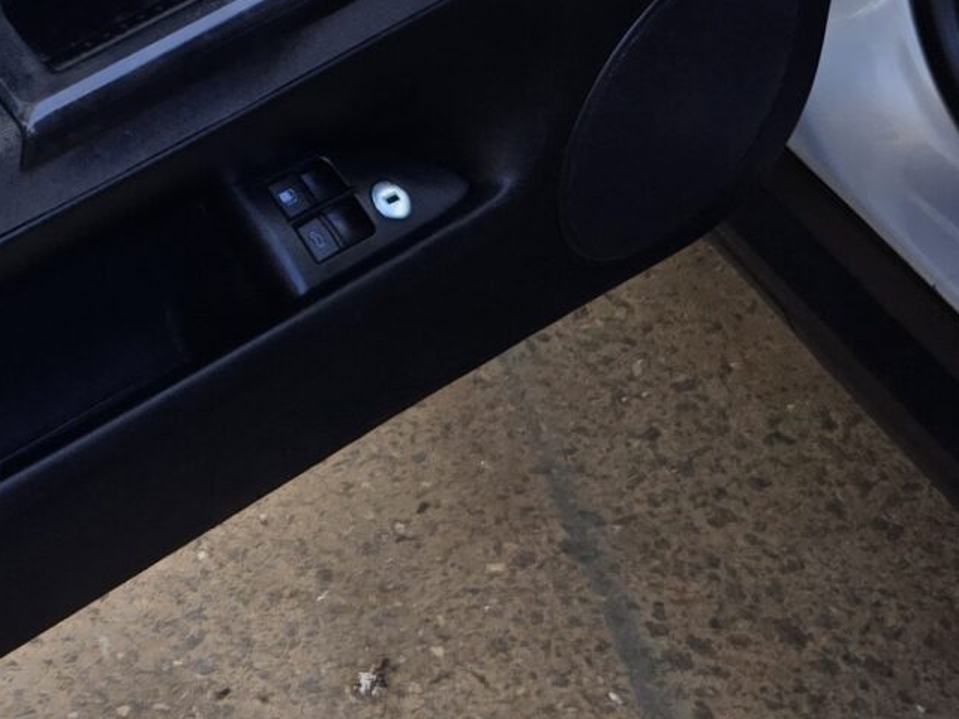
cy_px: -343
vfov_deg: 15.0
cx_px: -283
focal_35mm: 92
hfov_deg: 19.6
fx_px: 2549
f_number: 1.8
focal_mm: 5.4
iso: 25
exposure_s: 1/280
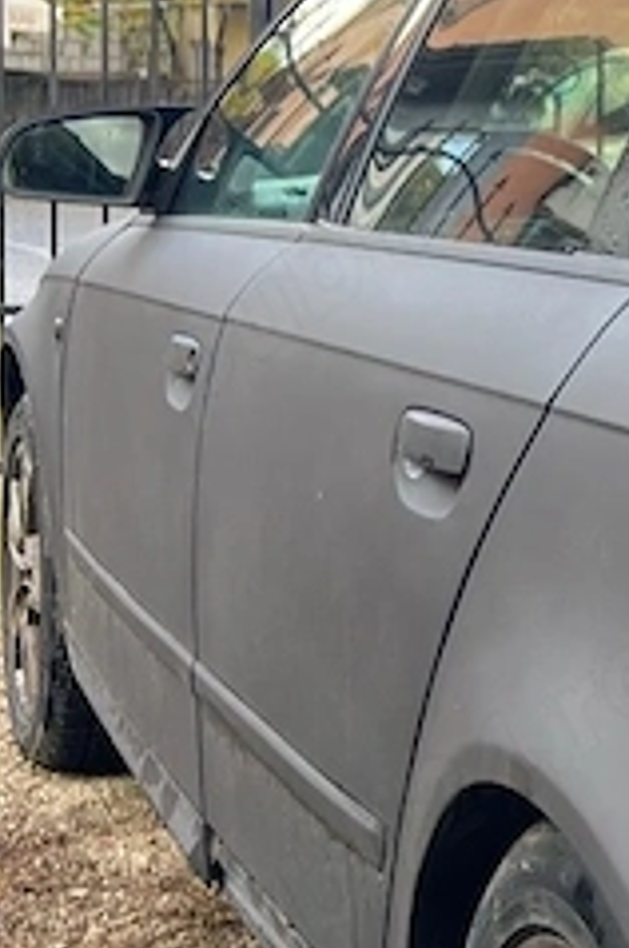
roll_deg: -1.4
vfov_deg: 22.3
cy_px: 307
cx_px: 1190
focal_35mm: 91
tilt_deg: -4.9
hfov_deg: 13.3
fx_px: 2392
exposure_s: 1/212
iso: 50
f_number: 1.5
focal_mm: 5.7
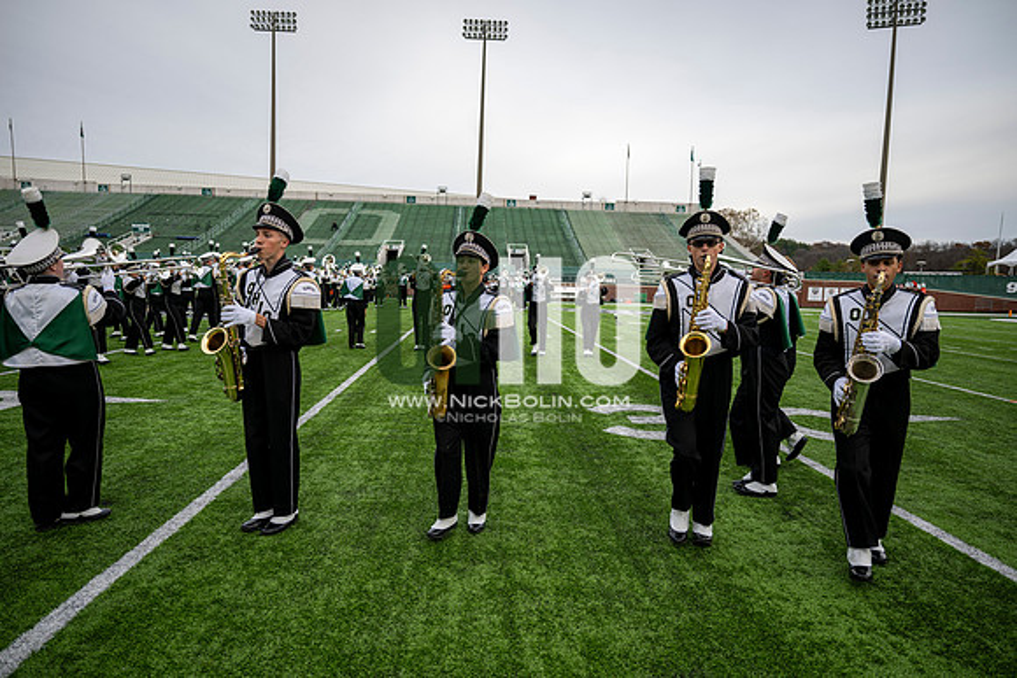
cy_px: 339
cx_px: 508
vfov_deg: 53.2
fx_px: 678
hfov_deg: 73.7
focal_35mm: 24
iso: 125
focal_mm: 24
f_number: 2.8
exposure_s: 1/500
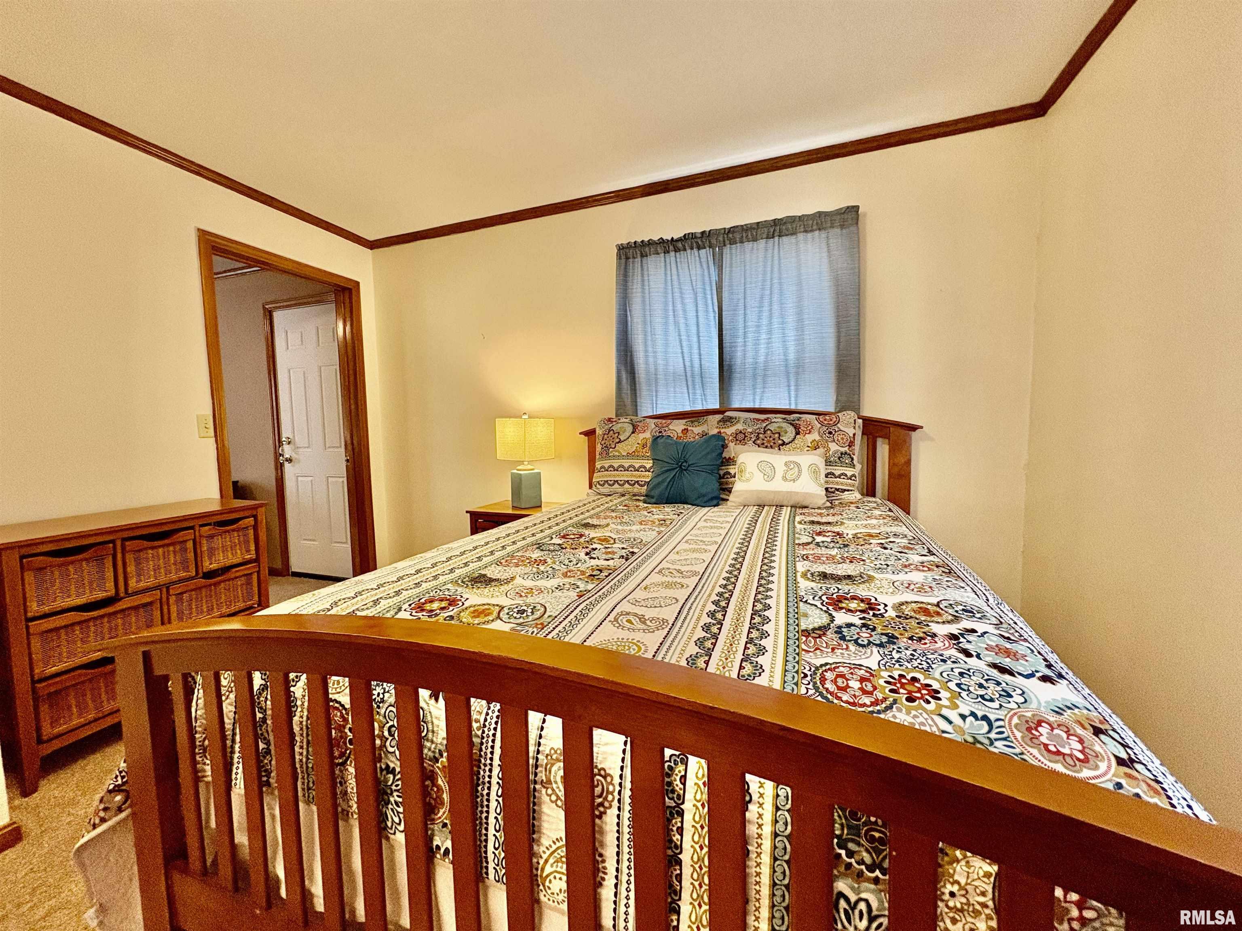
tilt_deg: -4.3
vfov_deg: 85.7
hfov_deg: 102.1
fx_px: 502
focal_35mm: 14
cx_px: 621
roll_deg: +1.4
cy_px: 466
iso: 200
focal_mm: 2.22
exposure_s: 1/60
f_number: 2.2
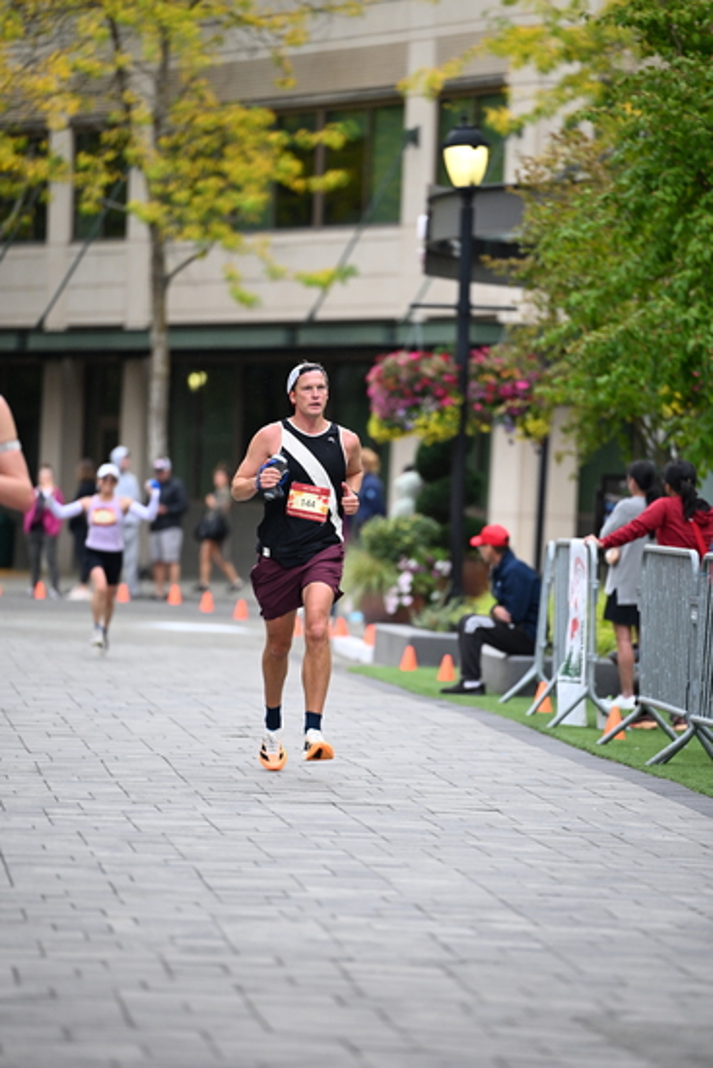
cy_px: 534
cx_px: 356
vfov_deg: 10.3
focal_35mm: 200
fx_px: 5937
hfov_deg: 6.9
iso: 1000
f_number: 2.8
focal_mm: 200
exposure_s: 1/1600
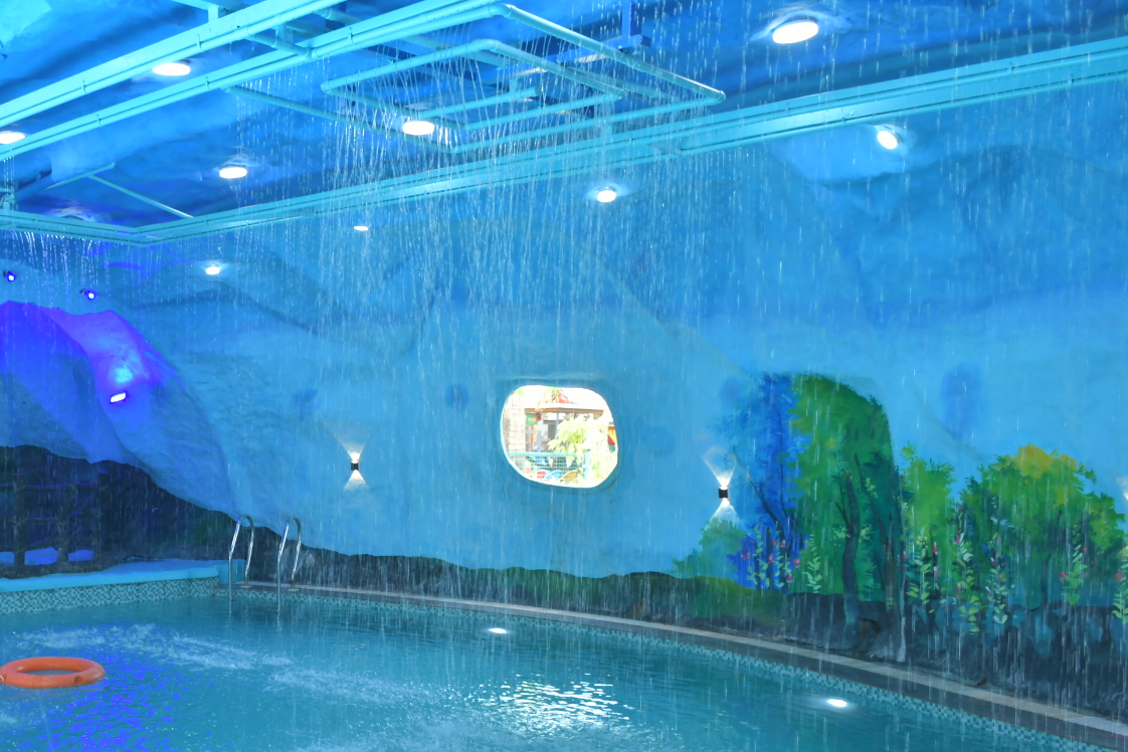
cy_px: 494
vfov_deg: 33.9
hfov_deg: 48.2
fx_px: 1222
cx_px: 327
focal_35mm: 39
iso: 400
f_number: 4.5
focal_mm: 18
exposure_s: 1/100
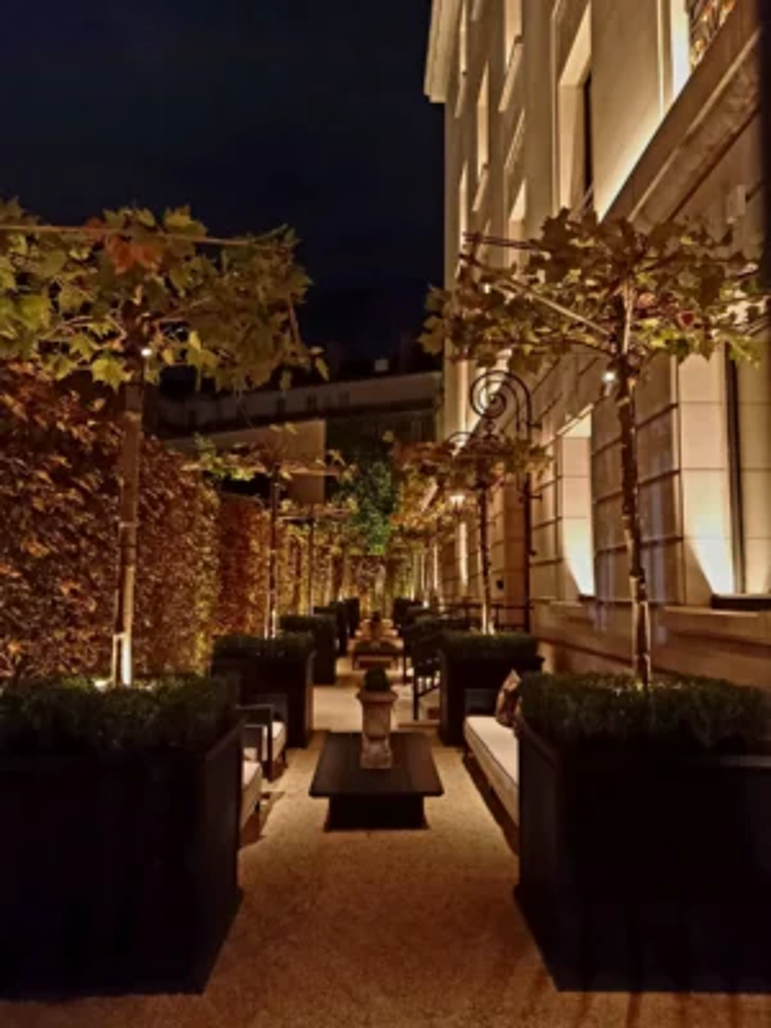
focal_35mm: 25
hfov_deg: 54.9
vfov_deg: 69.4
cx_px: 386
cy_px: 514
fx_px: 742
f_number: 1.8
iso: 800
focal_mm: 4.65
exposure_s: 1/20
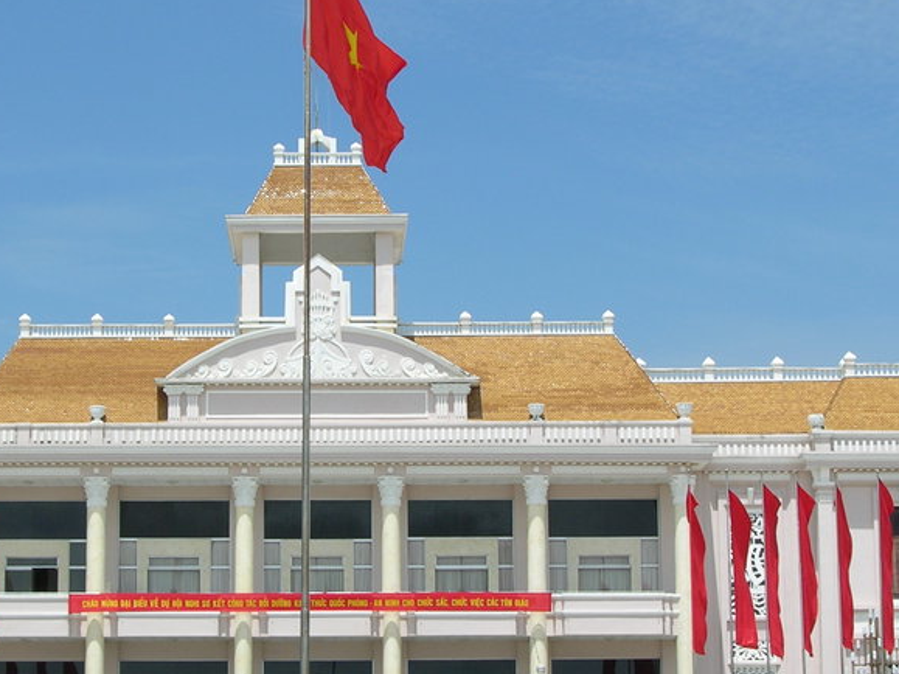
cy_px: 342
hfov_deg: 17.5
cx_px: 340
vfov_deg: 13.2
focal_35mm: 112
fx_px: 2908
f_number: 5.5
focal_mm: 13.7
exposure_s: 1/362
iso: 50
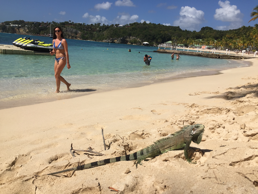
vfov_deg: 48.2
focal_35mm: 29
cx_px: 129
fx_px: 216
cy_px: 97
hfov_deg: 61.7
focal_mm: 4.15
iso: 32
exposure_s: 1/4405
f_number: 2.2
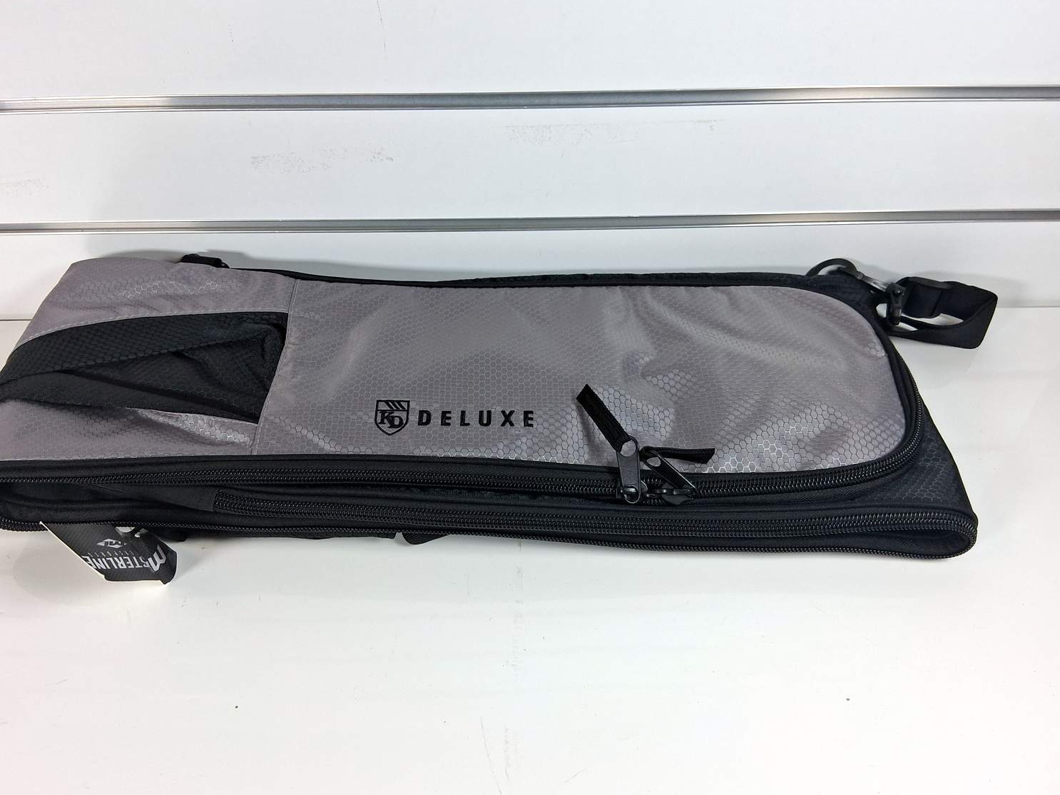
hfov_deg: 63.4
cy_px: 368
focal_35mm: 28
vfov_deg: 49.7
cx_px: 514
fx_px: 857
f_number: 1.8
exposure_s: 1/100
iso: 40
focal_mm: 3.98
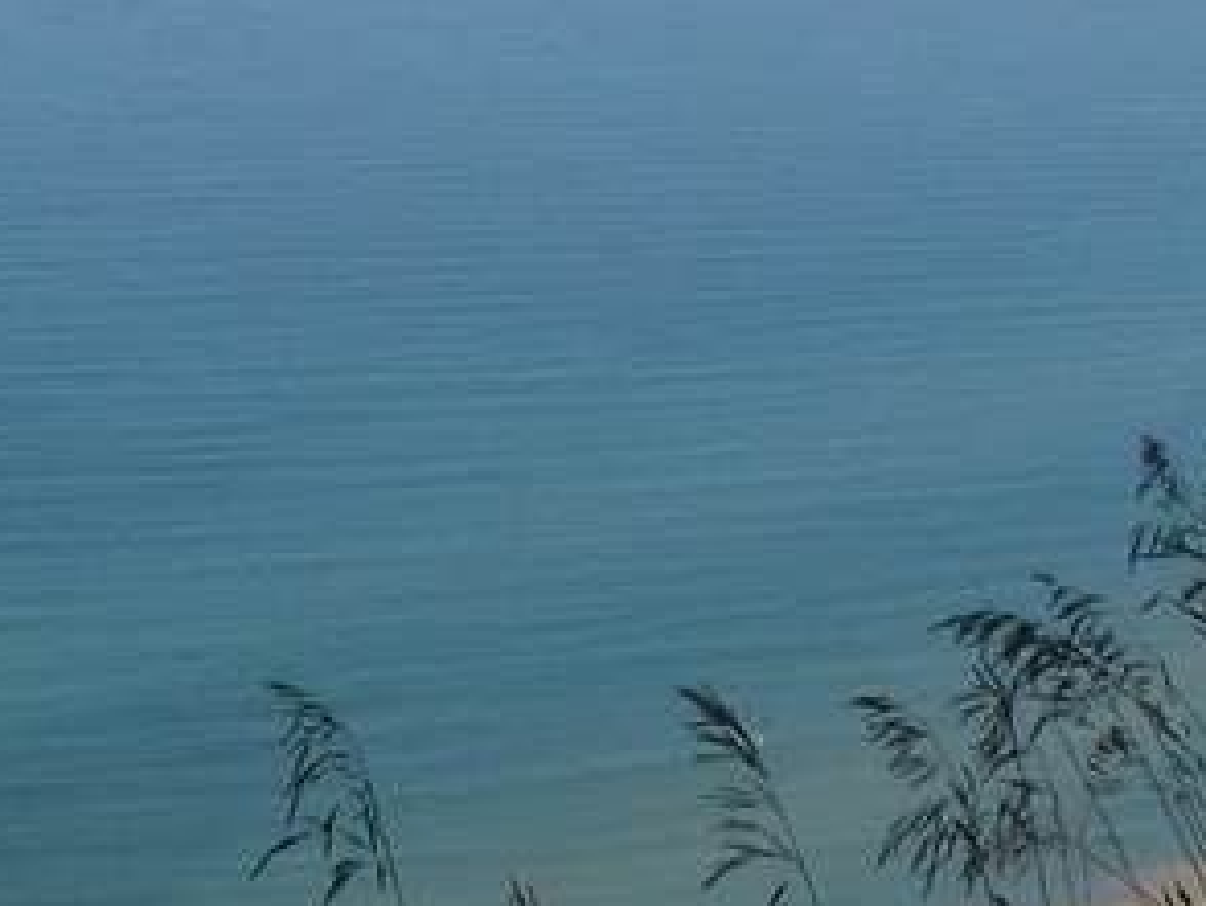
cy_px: -627
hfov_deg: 13.3
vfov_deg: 9.6
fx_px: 5160
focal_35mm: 148
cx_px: 500
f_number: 8.1
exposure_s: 1/362
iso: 80
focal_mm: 6
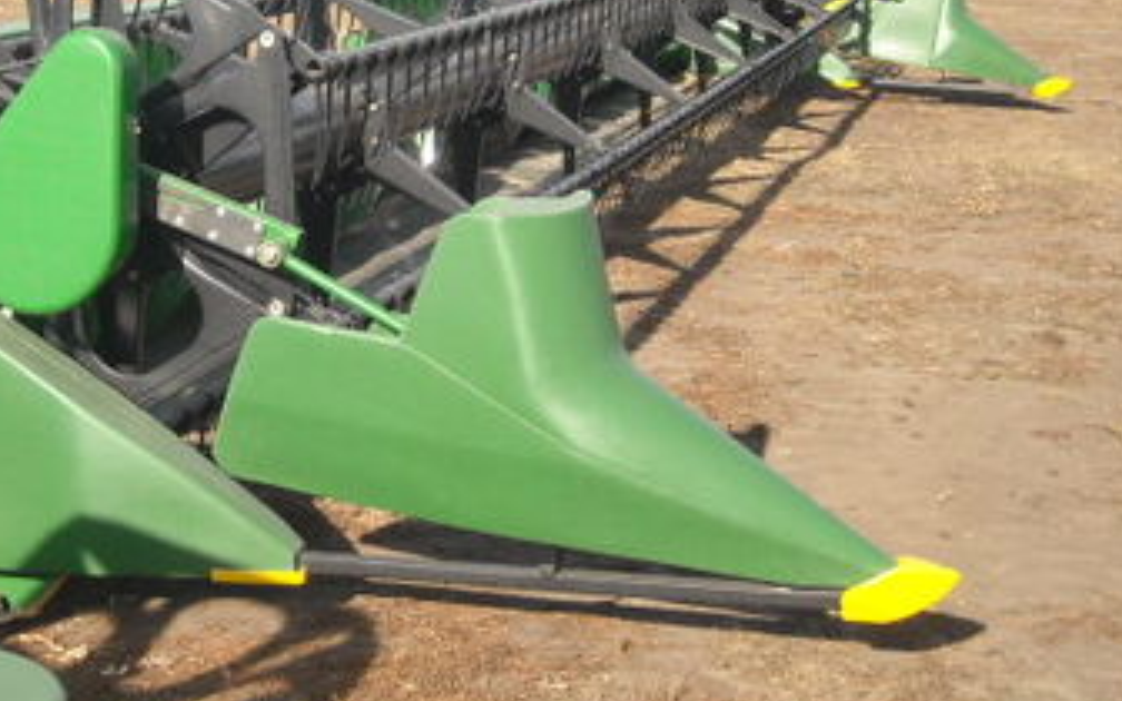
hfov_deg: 24.3
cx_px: 257
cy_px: 204
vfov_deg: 15.5
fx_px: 2569
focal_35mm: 84
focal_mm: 7.92
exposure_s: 1/250
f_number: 6.3
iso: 109
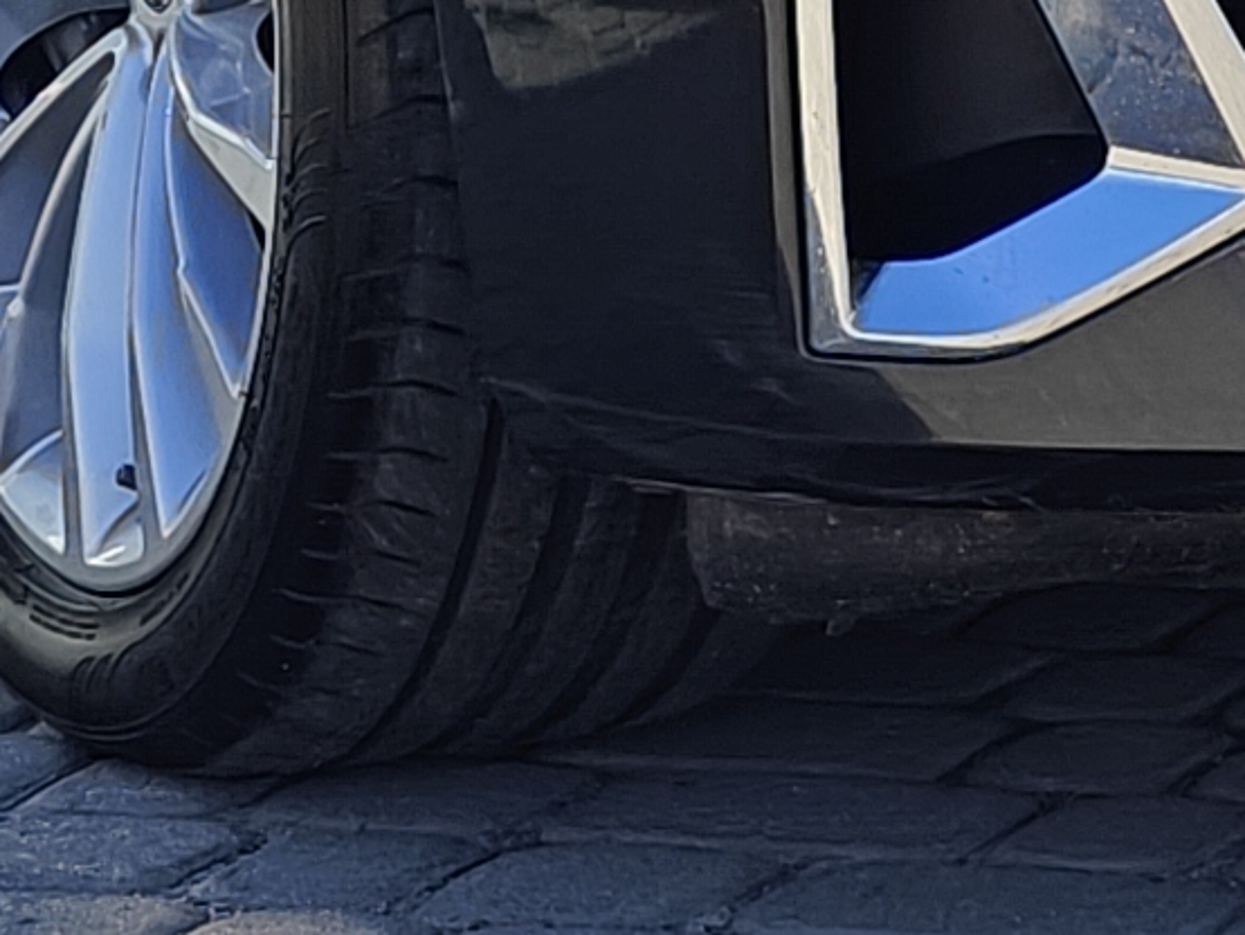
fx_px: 9571
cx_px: 1436
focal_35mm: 266
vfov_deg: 5.5
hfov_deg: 7.4
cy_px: -944
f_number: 2
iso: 64
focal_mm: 7.08
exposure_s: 1/1377
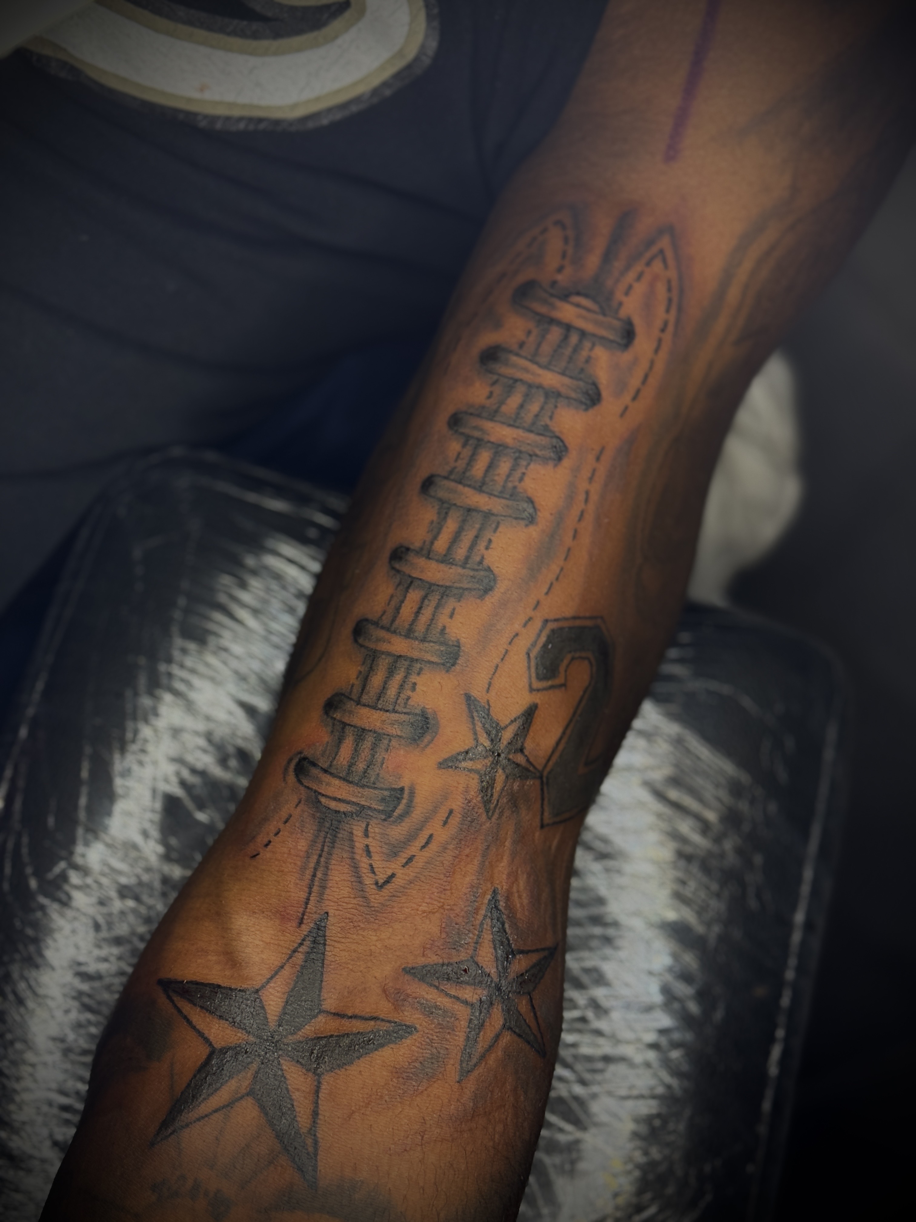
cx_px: 458
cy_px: 611
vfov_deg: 39.7
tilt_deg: -60.7
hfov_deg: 30.3
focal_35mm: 48
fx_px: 1694
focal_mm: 6.76
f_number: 1.78
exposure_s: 1/60
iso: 125
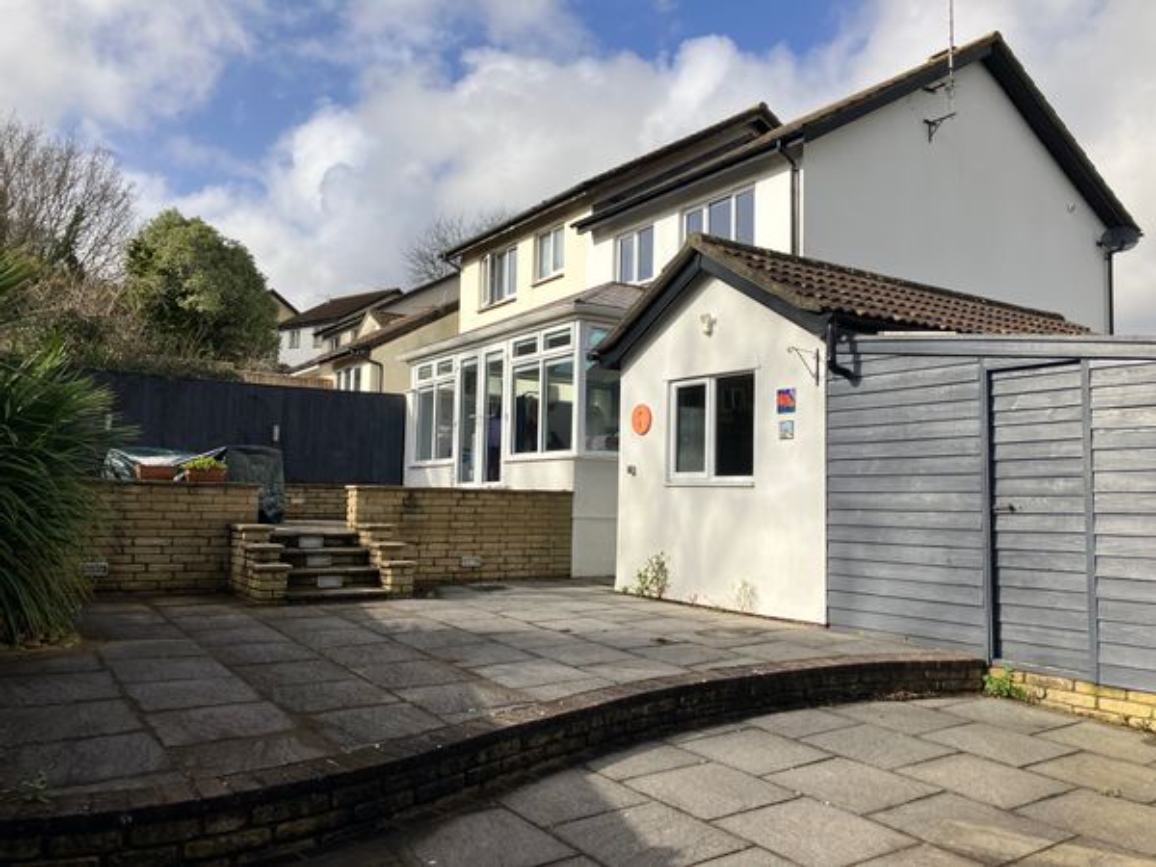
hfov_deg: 63.4
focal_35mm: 28
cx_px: 578
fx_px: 935
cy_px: 434
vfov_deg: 49.7
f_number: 1.8
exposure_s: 1/2433
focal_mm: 3.99
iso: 32
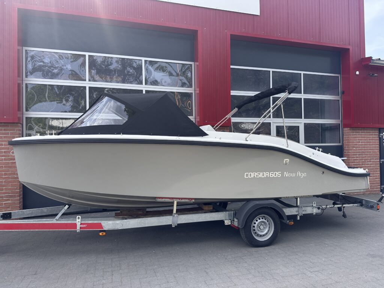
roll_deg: +1.0
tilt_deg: +1.0
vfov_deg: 56.8
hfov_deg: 71.6
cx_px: 192
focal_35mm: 24
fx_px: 266
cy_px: 144
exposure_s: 1/1183
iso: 80
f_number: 1.78
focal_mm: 6.86
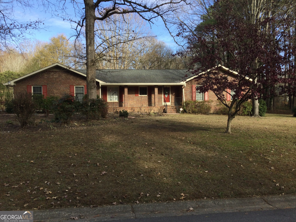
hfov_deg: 58.4
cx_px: 148
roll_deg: +1.3
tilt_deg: -3.9
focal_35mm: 31
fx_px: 265
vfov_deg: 45.4
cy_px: 111
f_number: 2.4
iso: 25
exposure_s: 1/443
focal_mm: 3.3
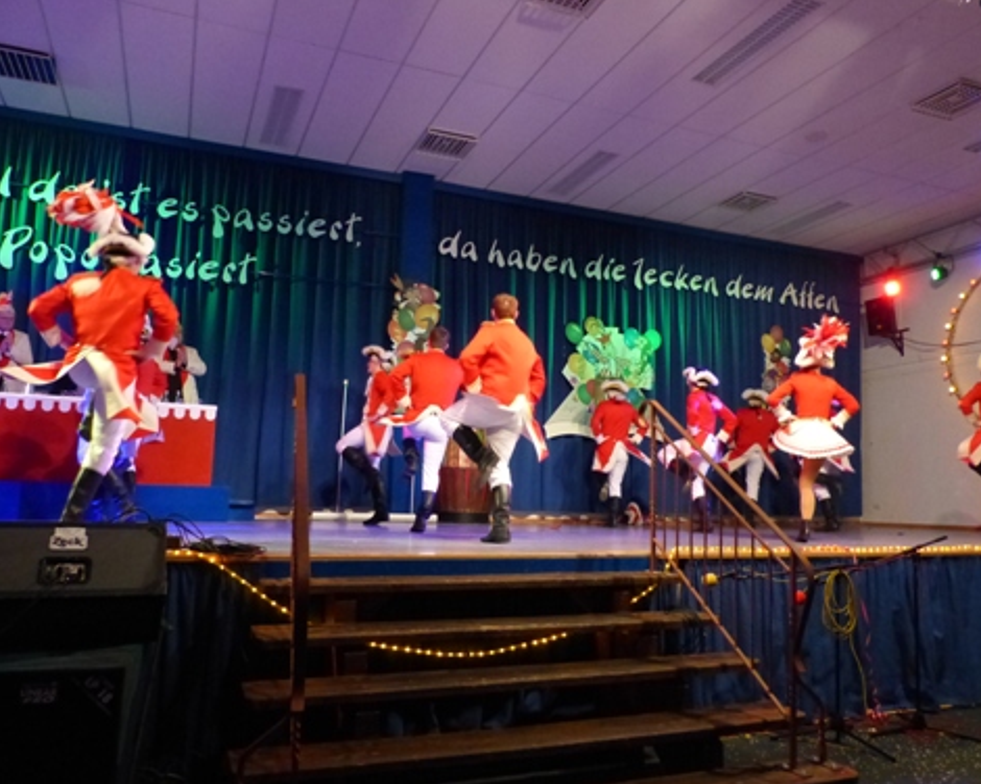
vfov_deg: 53.2
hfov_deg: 64.1
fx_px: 784
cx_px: 507
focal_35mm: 27
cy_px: 382
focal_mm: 4.5
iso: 800
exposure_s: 1/50
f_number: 2.8
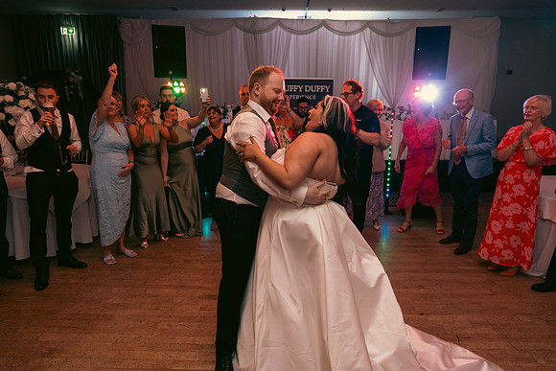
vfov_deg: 53.2
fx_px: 371
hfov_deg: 73.7
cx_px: 278
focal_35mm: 24
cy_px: 186
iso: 2500
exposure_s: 1/160
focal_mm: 24
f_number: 3.5
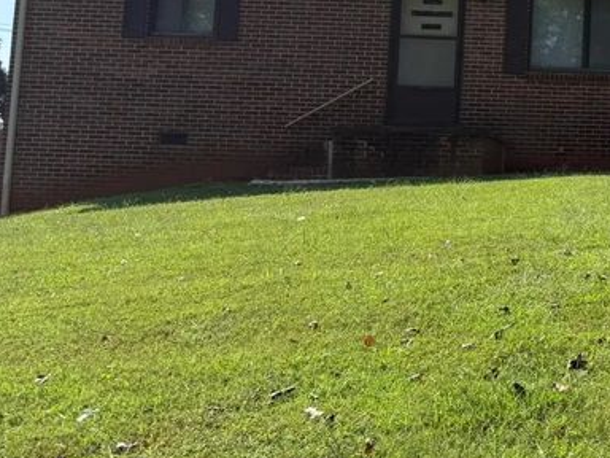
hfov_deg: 25.7
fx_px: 1128
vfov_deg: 22.8
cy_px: 126
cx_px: 807
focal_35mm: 64
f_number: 1.78
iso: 125
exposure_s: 1/4975
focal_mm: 6.76
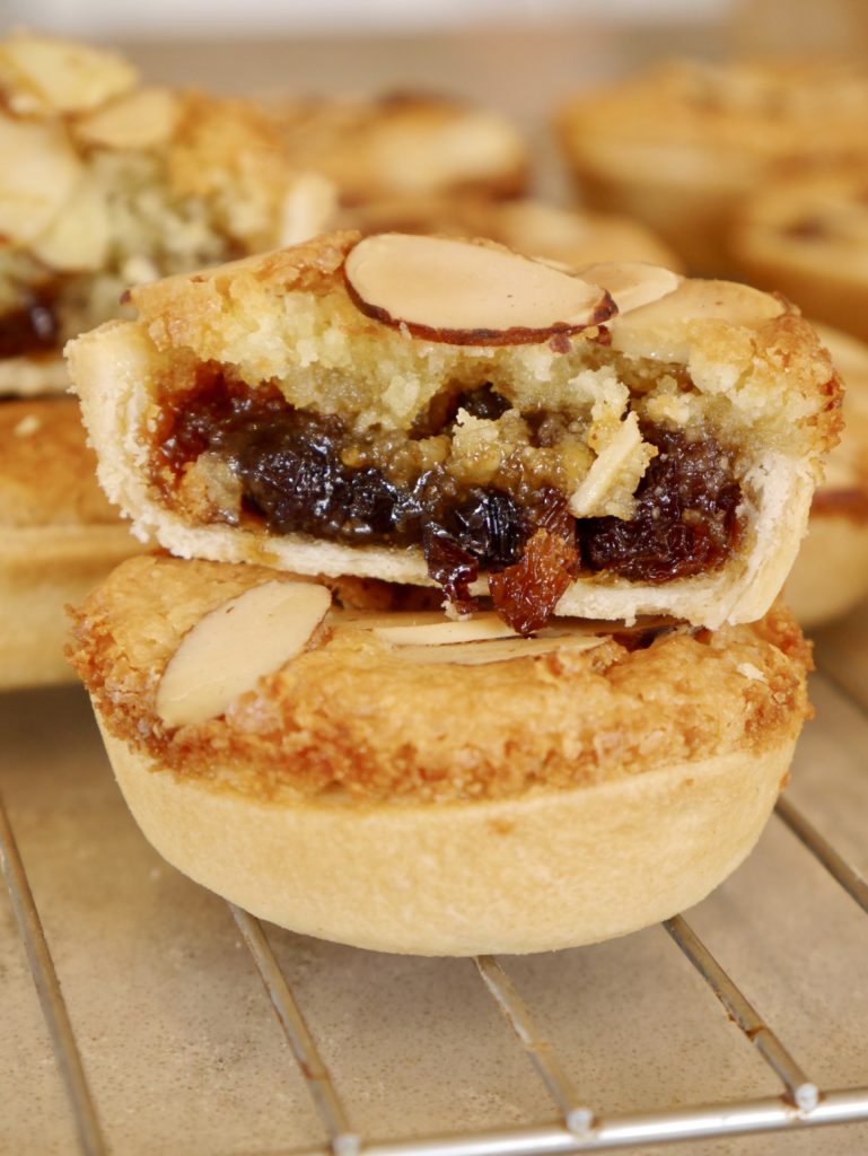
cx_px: 434
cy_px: 578
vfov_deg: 23.3
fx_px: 2806
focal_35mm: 84
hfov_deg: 17.6
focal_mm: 42
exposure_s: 1/80
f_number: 5.6
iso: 1000
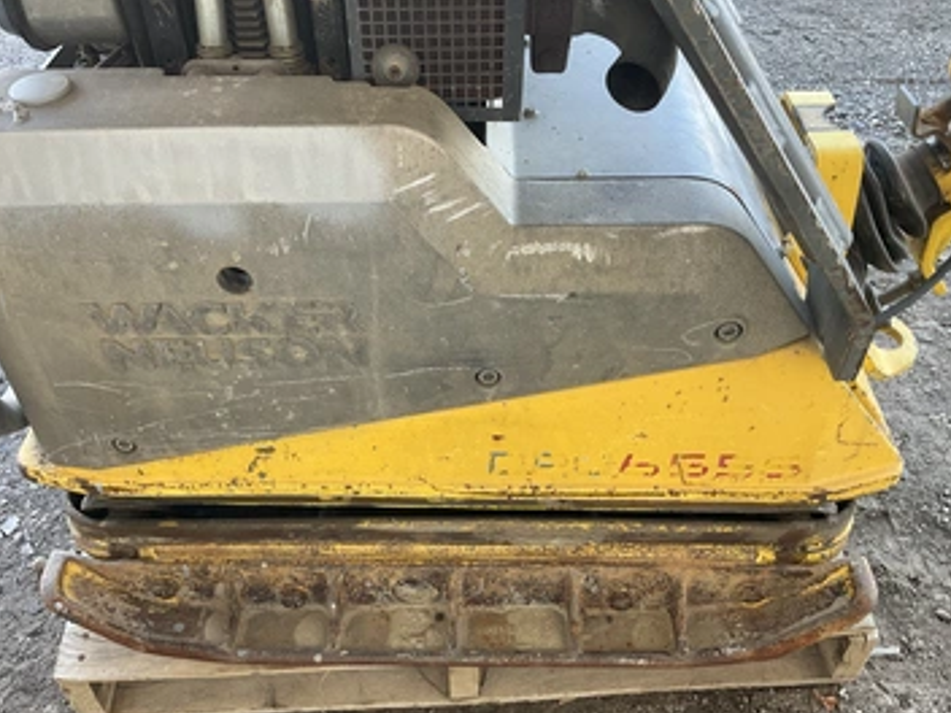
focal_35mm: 33
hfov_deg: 55.3
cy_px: 375
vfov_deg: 42.9
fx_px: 907
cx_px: 454
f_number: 1.8
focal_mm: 3
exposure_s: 1/122
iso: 64
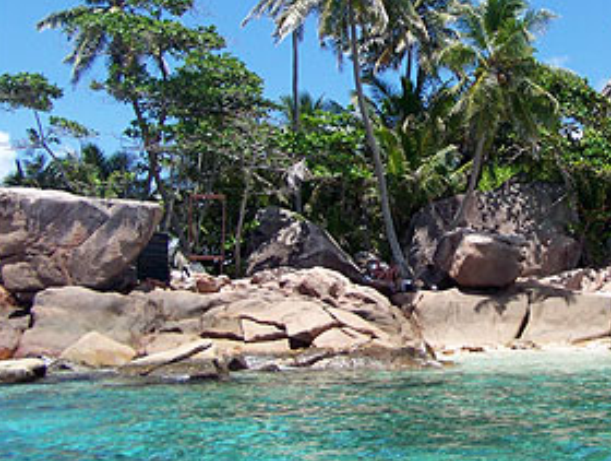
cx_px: 482
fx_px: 1079
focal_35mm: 61
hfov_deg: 30.9
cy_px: 175
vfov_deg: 24.0
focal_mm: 6.3
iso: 64
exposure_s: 1/400
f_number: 4
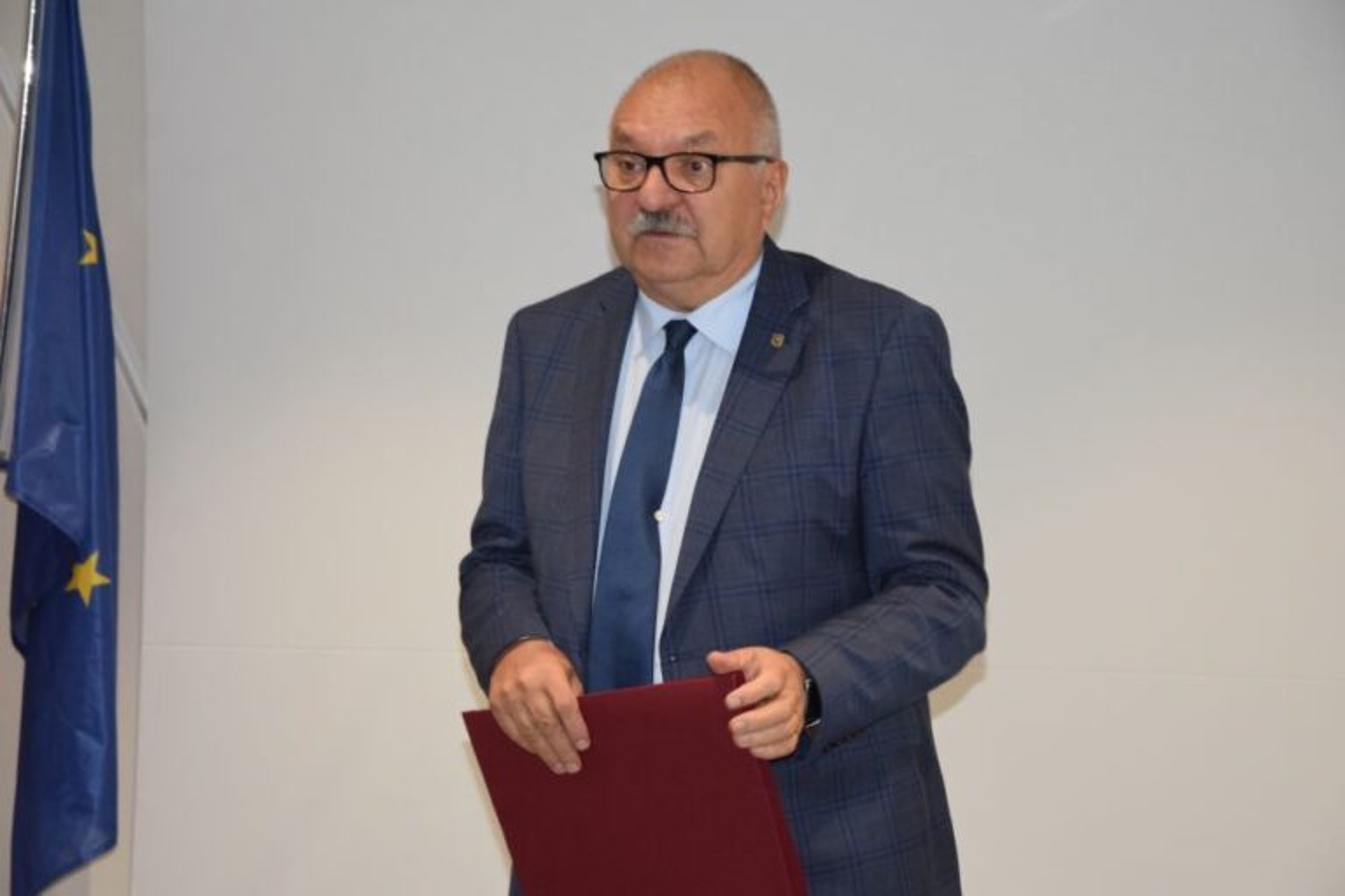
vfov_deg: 13.8
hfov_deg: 20.6
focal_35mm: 99
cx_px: 672
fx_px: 3698
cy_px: 448
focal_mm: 66
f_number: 5.3
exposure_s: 1/60
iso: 1600
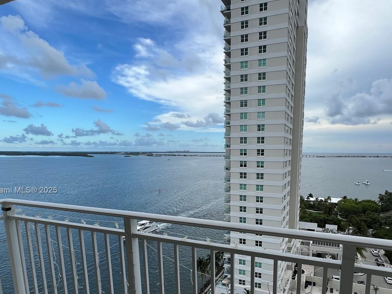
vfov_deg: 64.6
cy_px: 191
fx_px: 226
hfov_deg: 80.6
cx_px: 238
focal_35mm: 20
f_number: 1.8
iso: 32
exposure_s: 1/786
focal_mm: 1.57
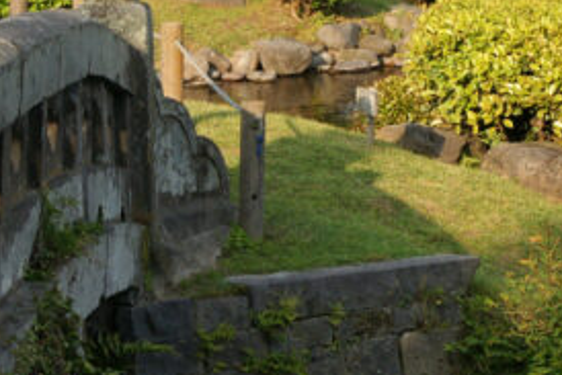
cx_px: 312
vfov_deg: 7.0
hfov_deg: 10.5
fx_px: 3059
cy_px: 7
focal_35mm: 196
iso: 200
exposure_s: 1/80
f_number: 9
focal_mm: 35
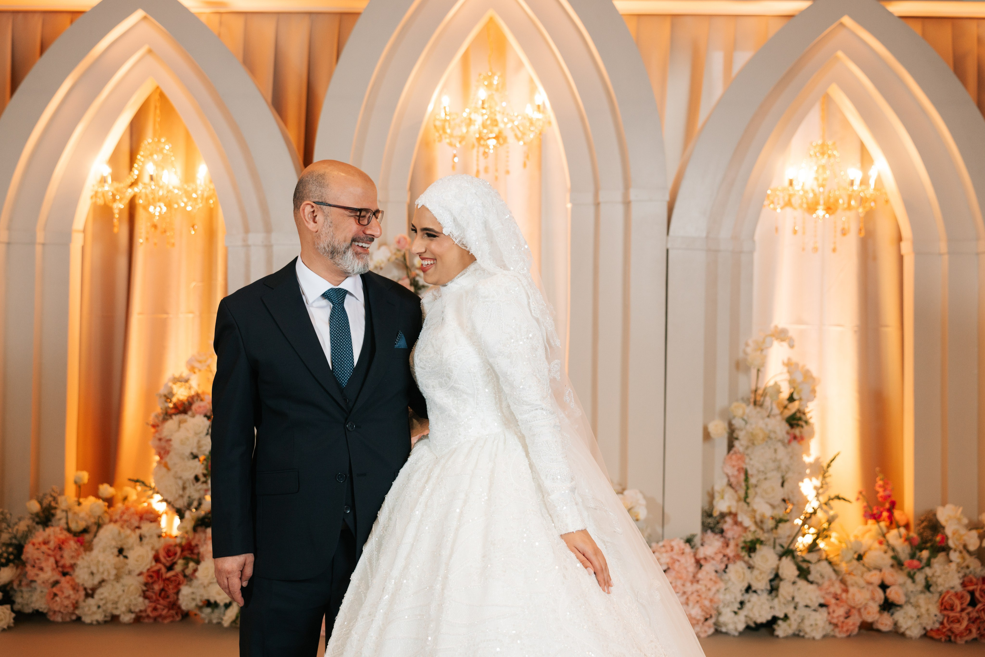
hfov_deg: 49.1
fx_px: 1078
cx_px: 471
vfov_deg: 33.8
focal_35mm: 39
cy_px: 293
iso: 400
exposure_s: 1/200
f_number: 2.8
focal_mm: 35
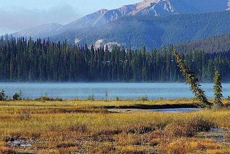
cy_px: 74
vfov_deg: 7.9
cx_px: 182
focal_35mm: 174
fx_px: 1113
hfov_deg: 11.8
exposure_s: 1/160
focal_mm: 55
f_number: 8
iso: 100
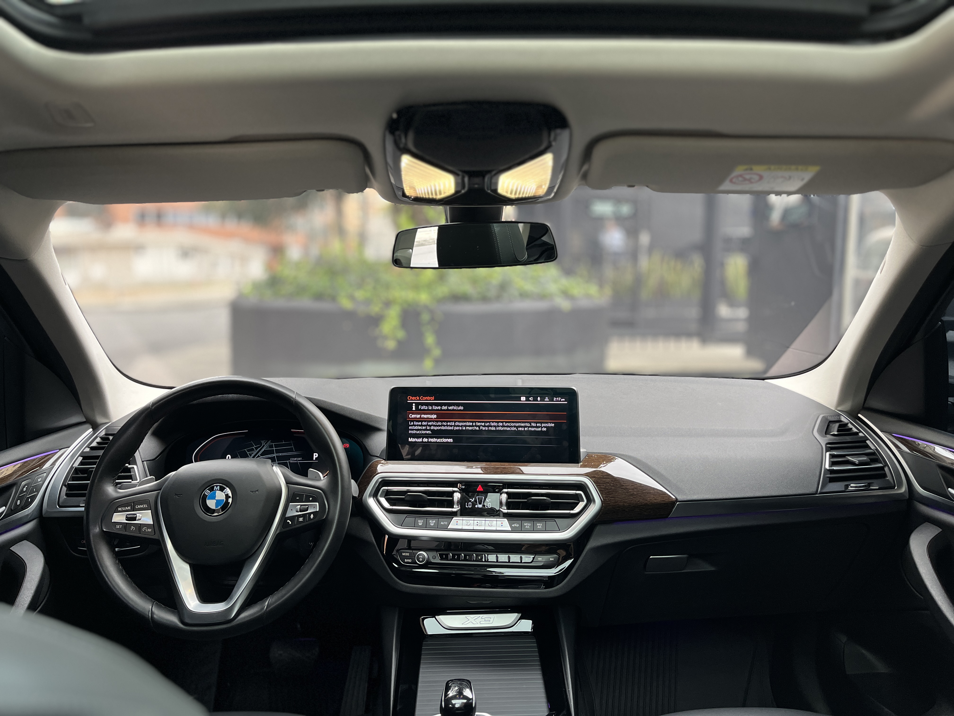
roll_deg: -0.5
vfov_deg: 53.1
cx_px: 477
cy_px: 358
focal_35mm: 26
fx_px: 717
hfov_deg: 67.3
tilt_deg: -6.8
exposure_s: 1/49
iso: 125
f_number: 1.6
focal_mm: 5.1
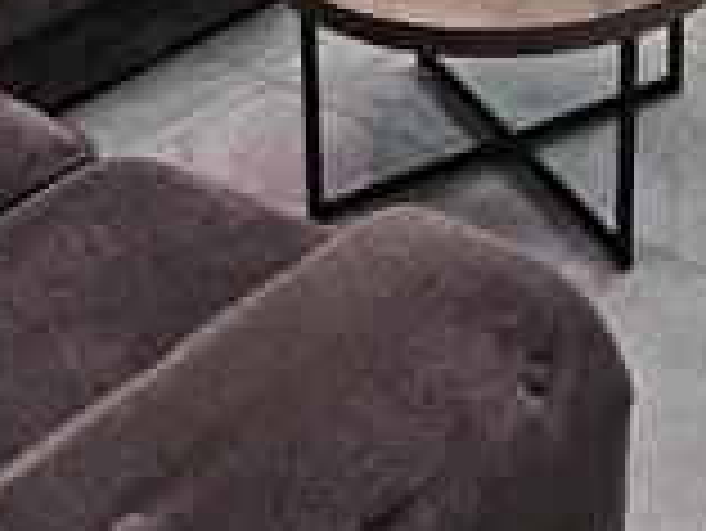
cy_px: -394
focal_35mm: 58
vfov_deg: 19.6
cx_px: 652
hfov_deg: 31.5
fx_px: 1184
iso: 80
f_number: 2.2
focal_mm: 2.2
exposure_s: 1/100
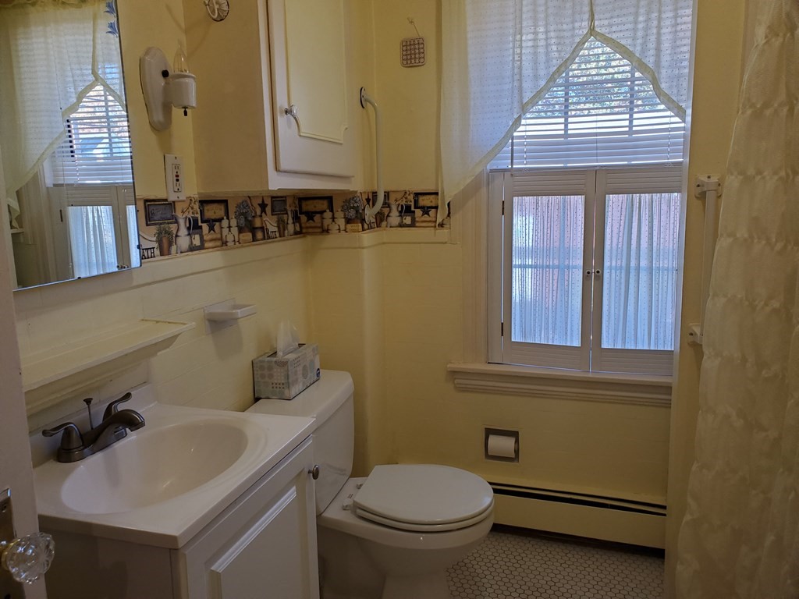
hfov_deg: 67.3
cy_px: 300
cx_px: 400
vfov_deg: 53.1
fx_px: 600
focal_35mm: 26
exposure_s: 1/120
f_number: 2.4
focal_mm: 4.3
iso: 160
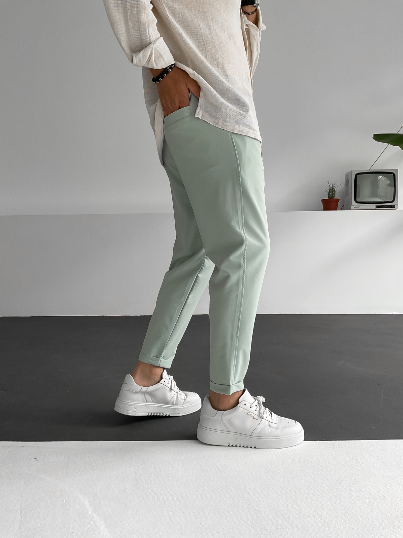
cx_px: 202
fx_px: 450
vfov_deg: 61.7
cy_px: 269
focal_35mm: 29
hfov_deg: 48.2
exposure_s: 1/120
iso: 32
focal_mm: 3
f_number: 1.8
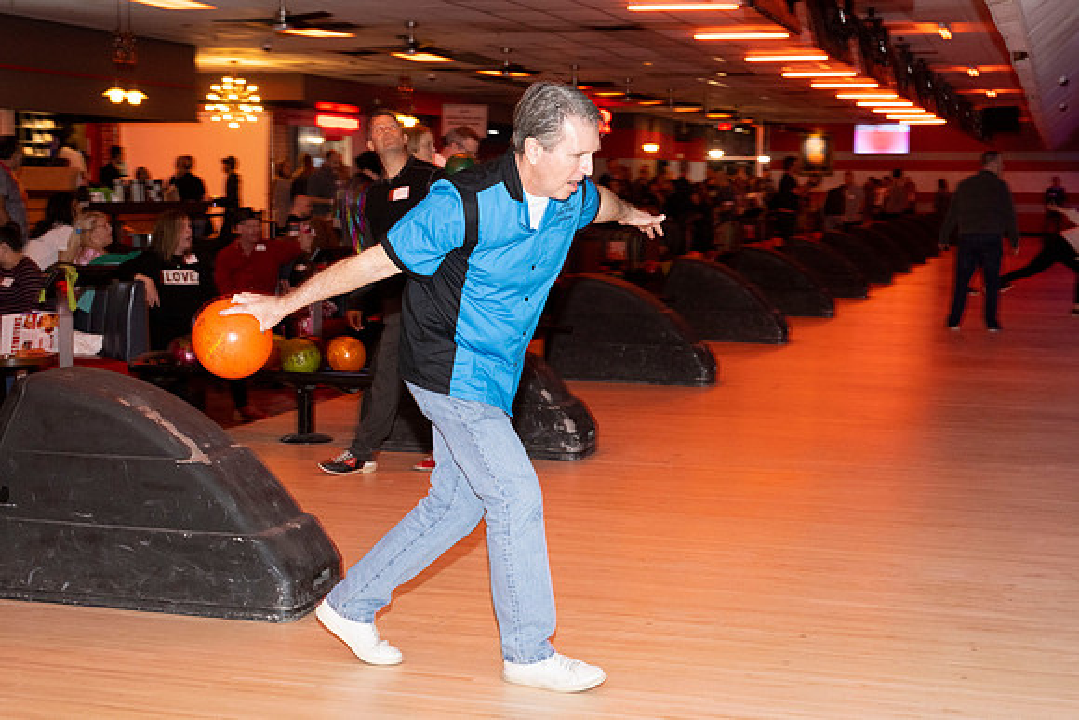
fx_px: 1623
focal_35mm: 54
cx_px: 540
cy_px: 424
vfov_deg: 25.0
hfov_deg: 36.8
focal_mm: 46
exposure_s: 1/100
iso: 2000
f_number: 5.6
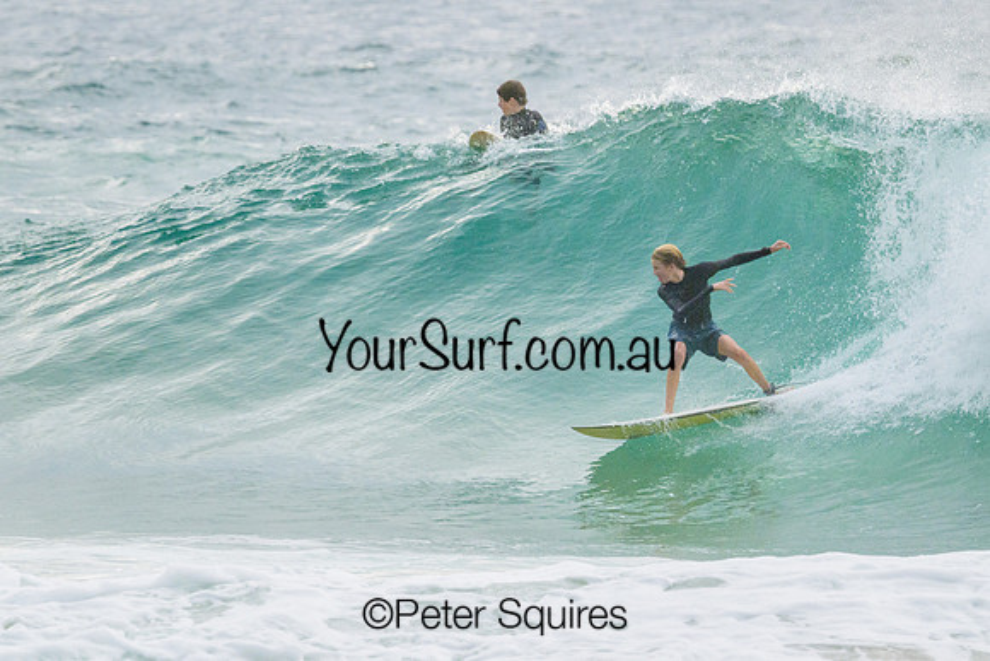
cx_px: 667
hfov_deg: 2.9
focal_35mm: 702
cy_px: 334
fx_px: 19299
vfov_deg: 2.0
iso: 1600
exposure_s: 1/2000
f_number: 11
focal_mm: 510
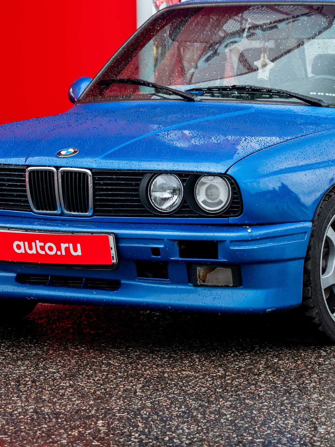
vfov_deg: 10.7
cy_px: 195
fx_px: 2374
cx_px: 137
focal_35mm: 184
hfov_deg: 8.1
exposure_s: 1/800
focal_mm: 85
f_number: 4.5
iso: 400
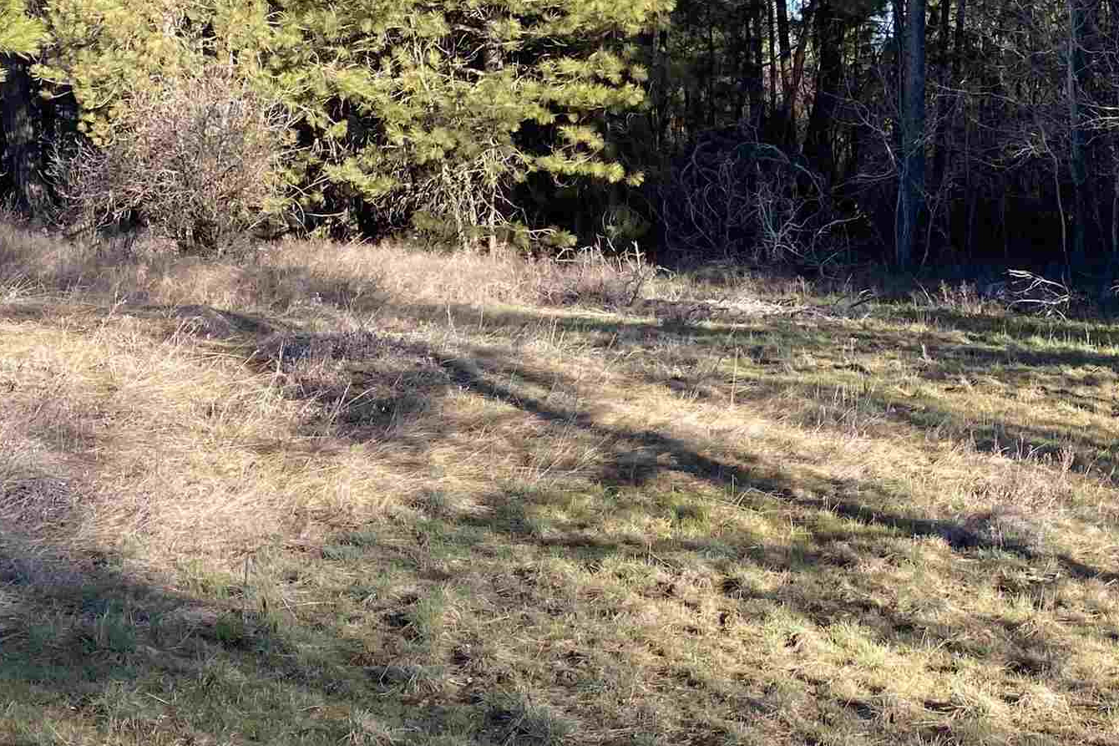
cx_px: 951
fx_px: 1927
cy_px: 292
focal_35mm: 62
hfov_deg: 31.3
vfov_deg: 21.9
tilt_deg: -3.9
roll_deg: -0.2
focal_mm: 4.25
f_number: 1.8
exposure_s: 1/449
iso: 32
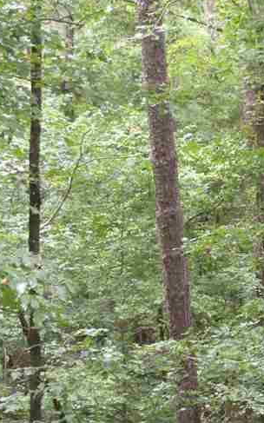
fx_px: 1348
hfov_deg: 10.9
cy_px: 299
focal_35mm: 117
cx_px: 364
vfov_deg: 17.8
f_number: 3.2
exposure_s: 1/60
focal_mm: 7.4
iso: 383
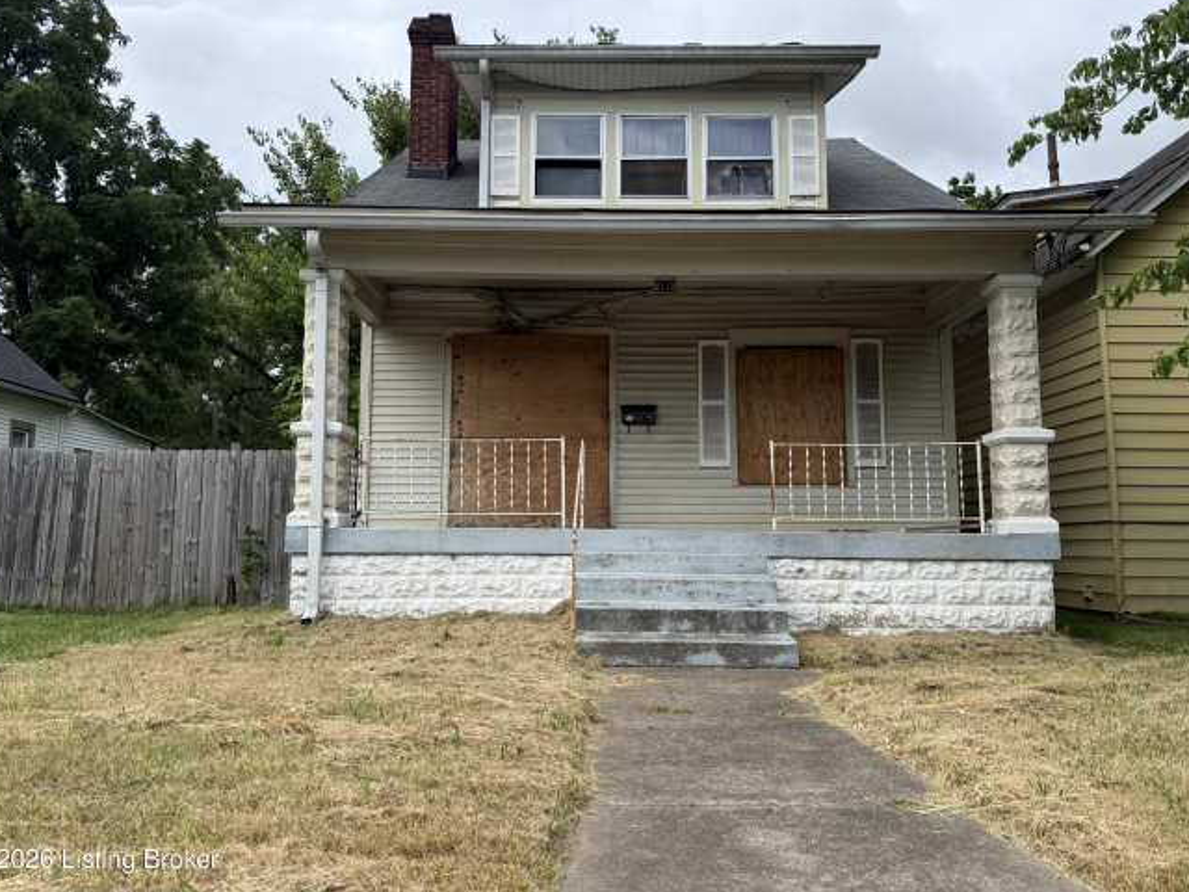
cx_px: 594
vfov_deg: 54.9
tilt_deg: +6.6
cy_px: 437
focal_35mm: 25
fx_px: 859
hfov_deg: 69.4
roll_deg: -0.3
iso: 100
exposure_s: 1/3279
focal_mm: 6.76
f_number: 1.78
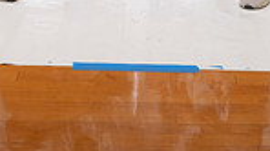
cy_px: -249
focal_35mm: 121
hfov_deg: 17.7
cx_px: 142
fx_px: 866
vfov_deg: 8.8
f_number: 7.1
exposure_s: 1/250
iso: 640
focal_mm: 38
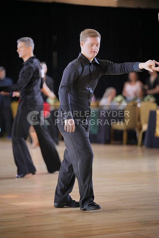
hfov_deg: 11.1
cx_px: 80
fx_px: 821
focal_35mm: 124
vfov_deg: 16.5
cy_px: 119
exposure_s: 1/500
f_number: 2
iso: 1250
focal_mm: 124
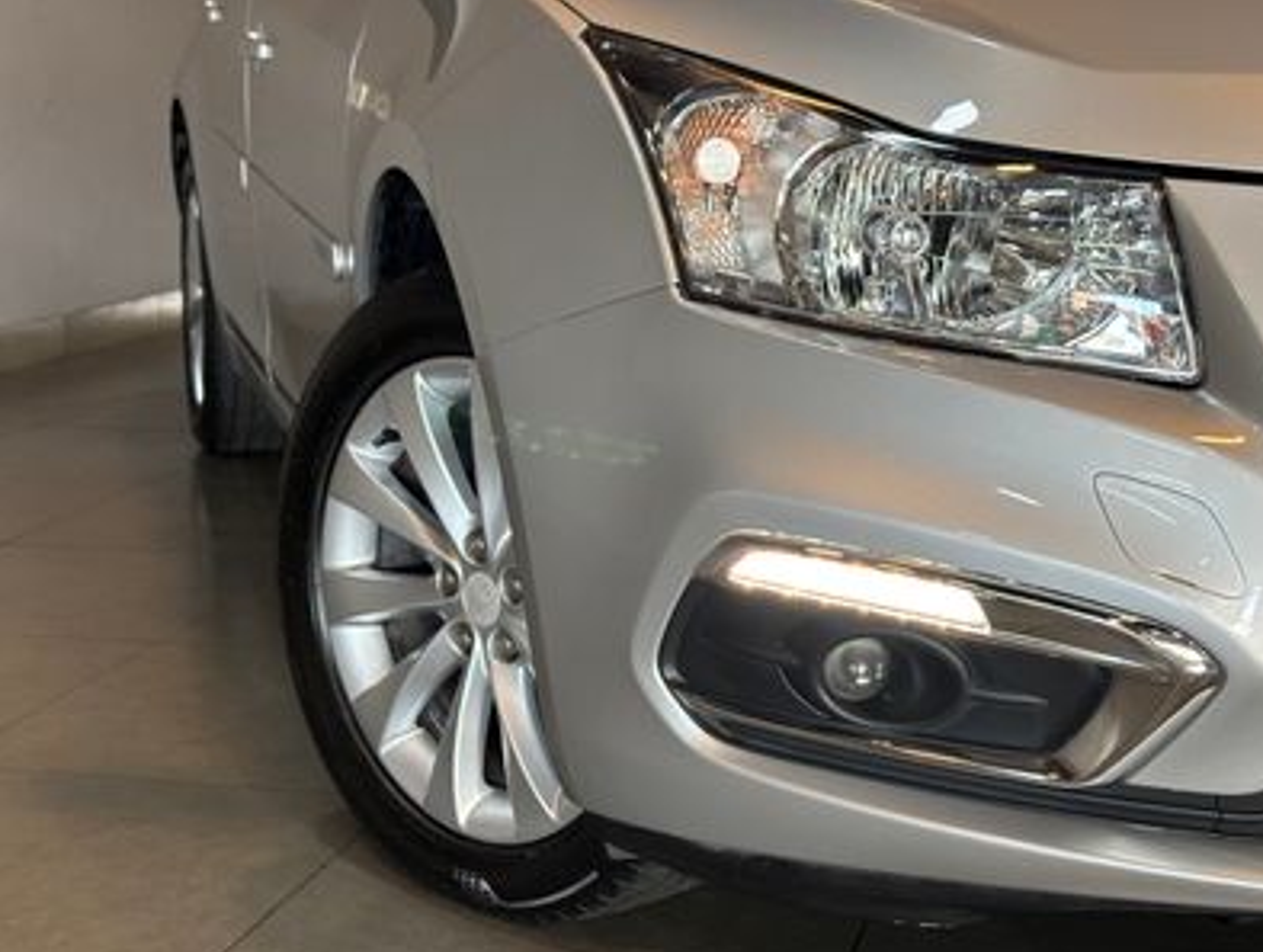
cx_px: 699
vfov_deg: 23.7
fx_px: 2266
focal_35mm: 62
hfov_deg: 31.1
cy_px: 513
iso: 80
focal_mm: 5.96
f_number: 1.6
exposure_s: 1/60
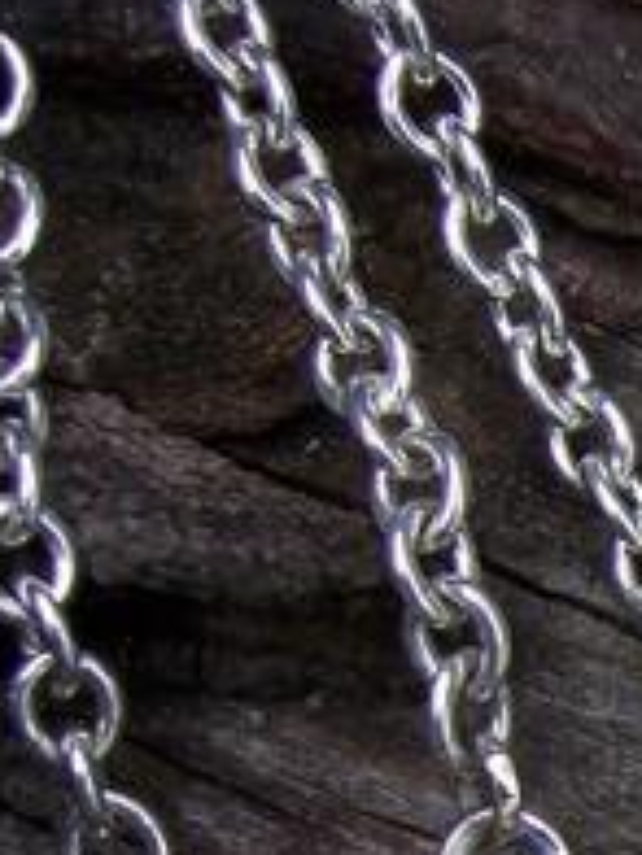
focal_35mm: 110
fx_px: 2720
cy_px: 886
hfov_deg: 11.9
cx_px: 1301
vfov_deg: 17.4
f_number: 3
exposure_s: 1/350
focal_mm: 6
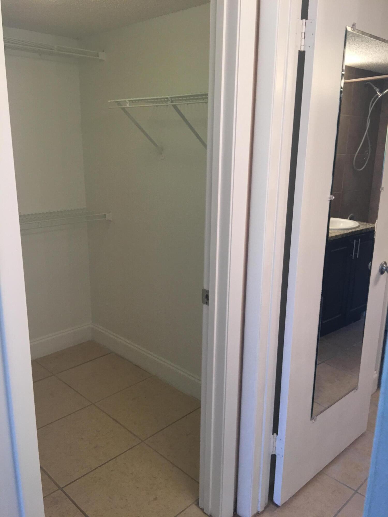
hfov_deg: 48.2
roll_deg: +0.5
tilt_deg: -13.4
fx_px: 433
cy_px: 258
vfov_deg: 61.7
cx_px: 194
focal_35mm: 29
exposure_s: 1/30
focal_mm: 4.15
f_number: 2.2
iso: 32
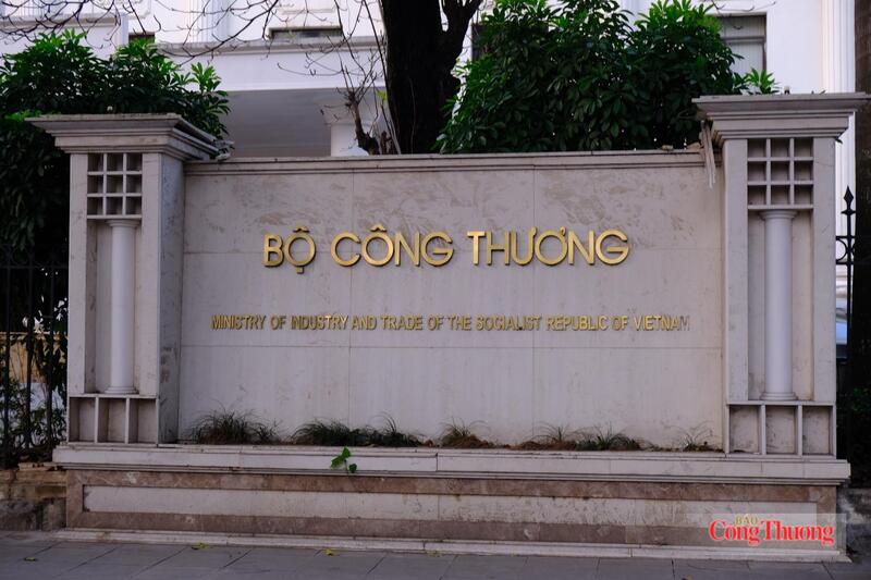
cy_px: 290
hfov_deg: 40.4
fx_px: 1185
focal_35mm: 49
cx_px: 436
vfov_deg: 27.5
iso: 320
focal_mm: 32.9
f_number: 3.6
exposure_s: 1/125
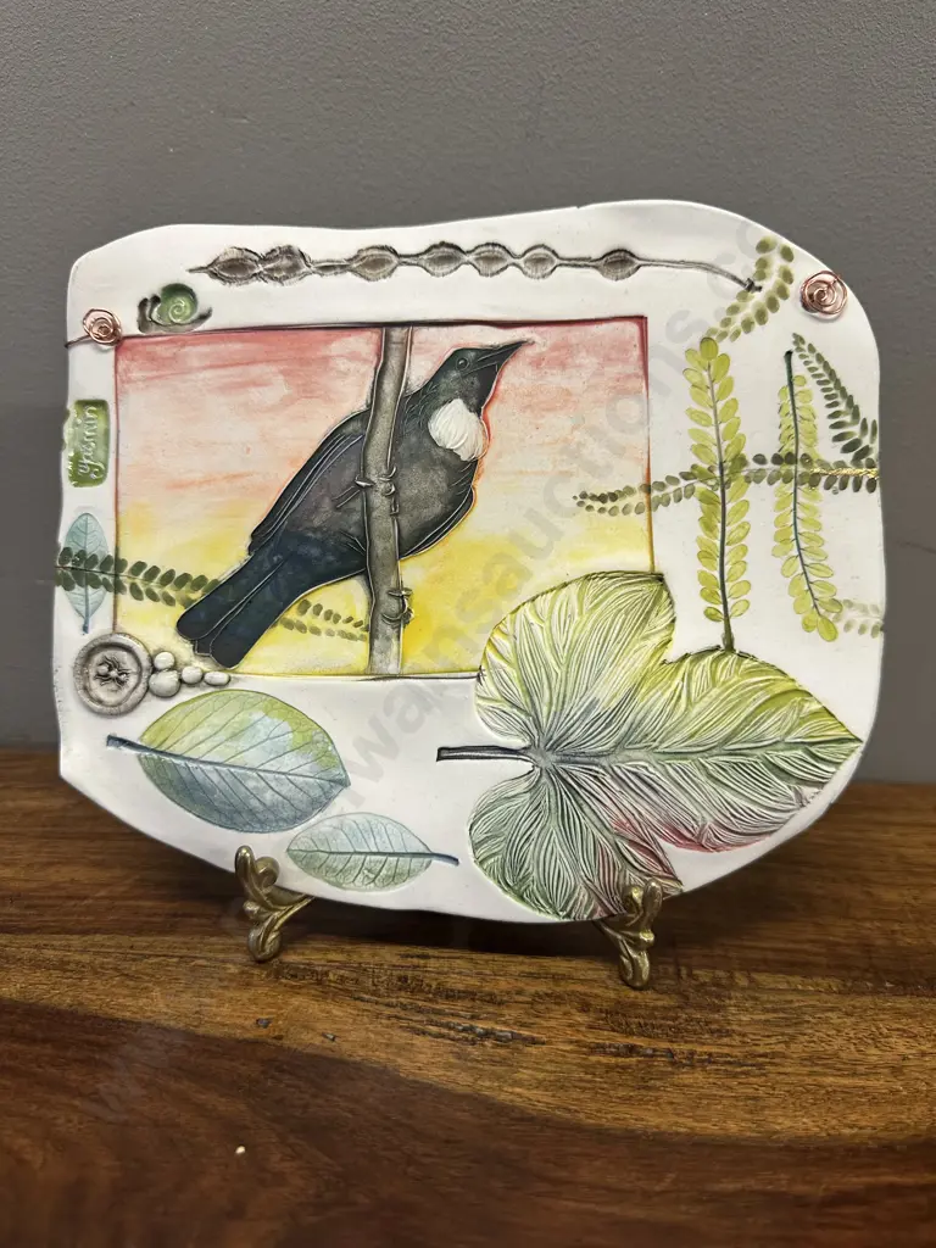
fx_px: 865
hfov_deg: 56.8
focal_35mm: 24
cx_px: 468
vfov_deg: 71.6
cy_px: 624
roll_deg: -1.0
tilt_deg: -20.4
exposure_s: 1/100
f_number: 1.78
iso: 200
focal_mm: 6.86
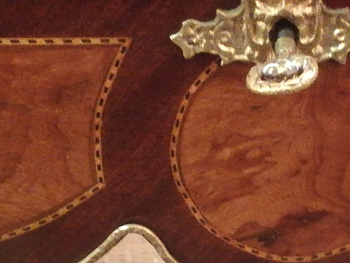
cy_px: 110
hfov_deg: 19.6
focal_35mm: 99
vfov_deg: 14.9
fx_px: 1001
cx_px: 296
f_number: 2.2
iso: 2500
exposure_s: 1/15
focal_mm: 3.83
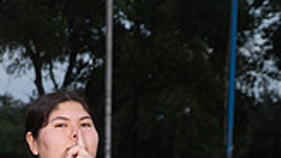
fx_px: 1199
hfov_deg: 13.3
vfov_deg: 7.1
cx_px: 74
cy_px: 356
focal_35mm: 161
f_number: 6.3
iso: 320
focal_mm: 56
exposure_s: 1/320
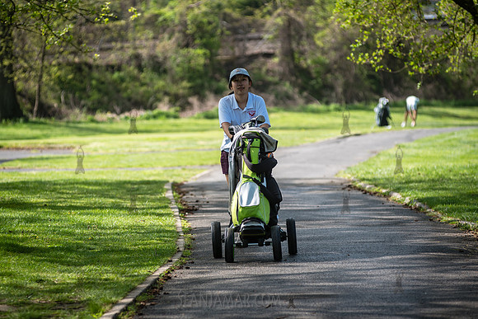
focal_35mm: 211
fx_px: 2798
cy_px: 156
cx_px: 219
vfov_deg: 6.5
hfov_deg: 9.8
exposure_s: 1/640
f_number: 4
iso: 100
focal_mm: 185
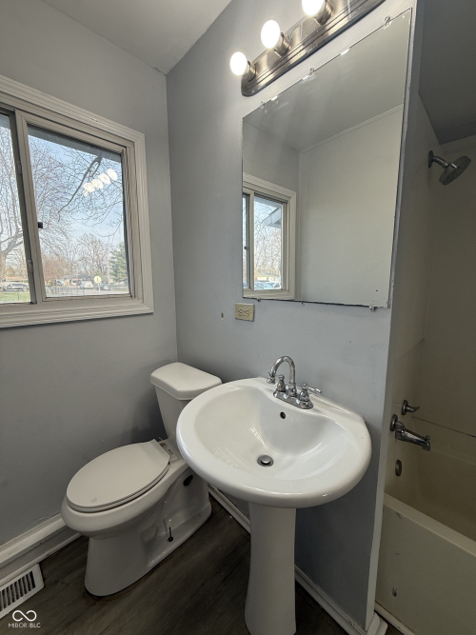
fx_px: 257
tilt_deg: -7.7
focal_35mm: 14
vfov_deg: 102.1
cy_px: 318
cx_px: 238
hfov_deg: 85.7
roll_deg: -0.1
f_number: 2.2
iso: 64
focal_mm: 2.22
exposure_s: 1/127
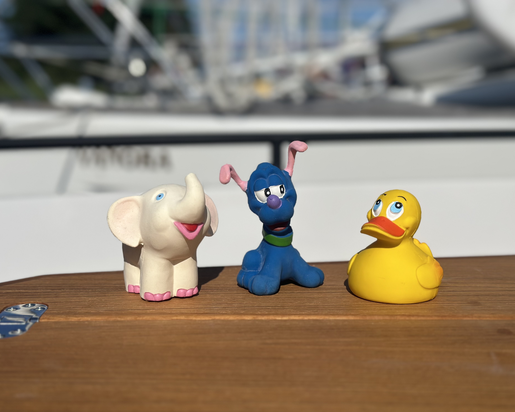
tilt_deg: -8.2
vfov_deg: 29.7
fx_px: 777
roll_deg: +2.3
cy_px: 210
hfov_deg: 36.7
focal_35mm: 51
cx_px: 252
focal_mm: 6.86
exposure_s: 1/18868
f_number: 1.78
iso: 100
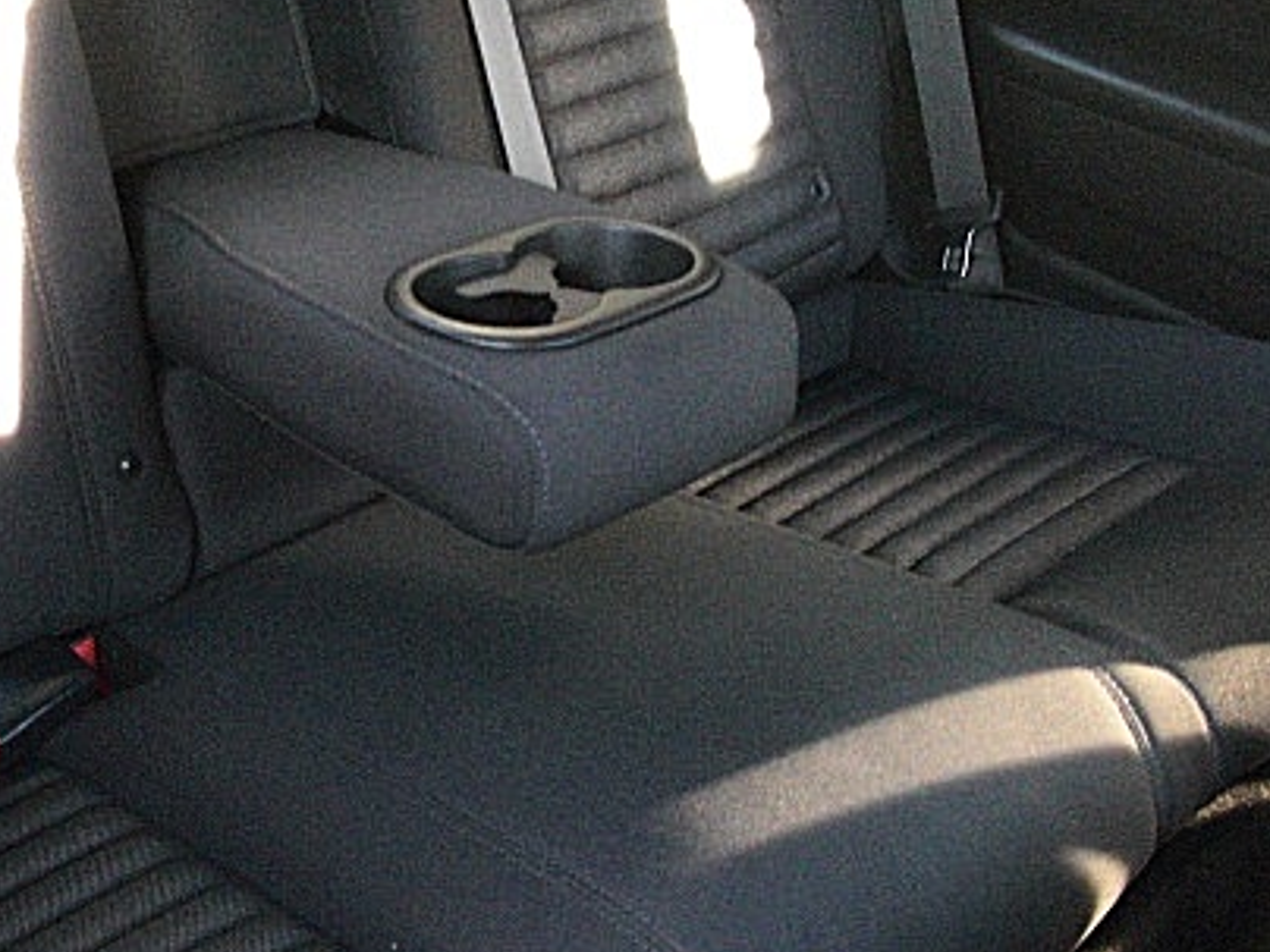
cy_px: 528
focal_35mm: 57
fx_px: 2091
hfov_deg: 33.2
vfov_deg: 25.6
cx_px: 346
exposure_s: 1/60
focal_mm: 6.3
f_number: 2.8
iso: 800
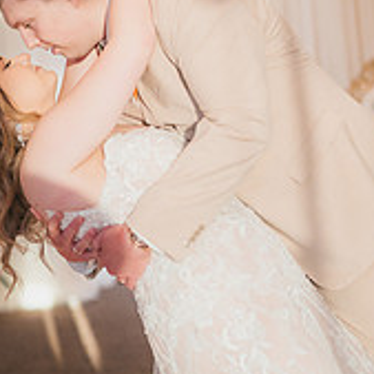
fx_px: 1381
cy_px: 144
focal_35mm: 113
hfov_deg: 15.4
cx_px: 137
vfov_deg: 15.4
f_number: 1.4
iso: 1250
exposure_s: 1/3200
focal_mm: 50
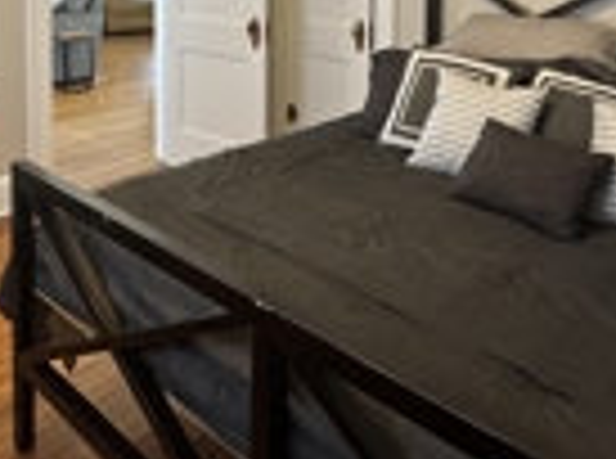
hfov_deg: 45.7
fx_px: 728
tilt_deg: -2.1
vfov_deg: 31.0
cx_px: 256
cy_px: -50
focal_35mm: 41
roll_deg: -0.3
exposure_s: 1/60
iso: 200
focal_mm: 2.22
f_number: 2.2
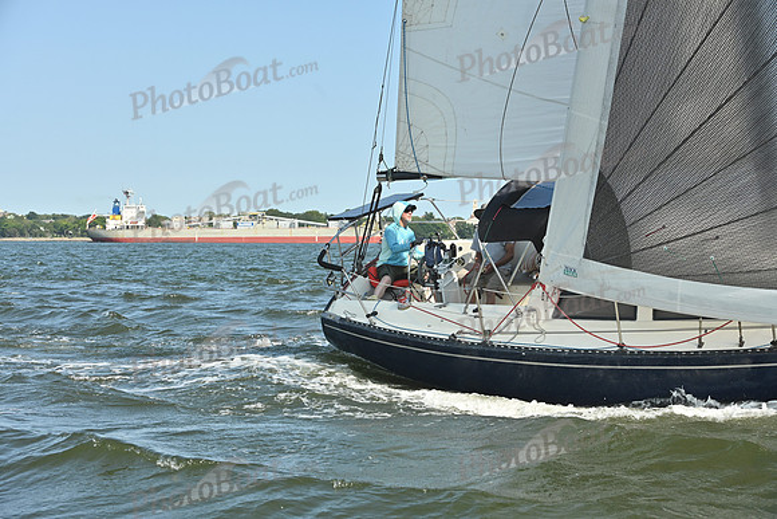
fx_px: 1511
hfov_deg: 28.8
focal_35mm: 70
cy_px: 260
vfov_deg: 19.5
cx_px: 388
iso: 320
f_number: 7.1
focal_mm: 70
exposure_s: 1/1250
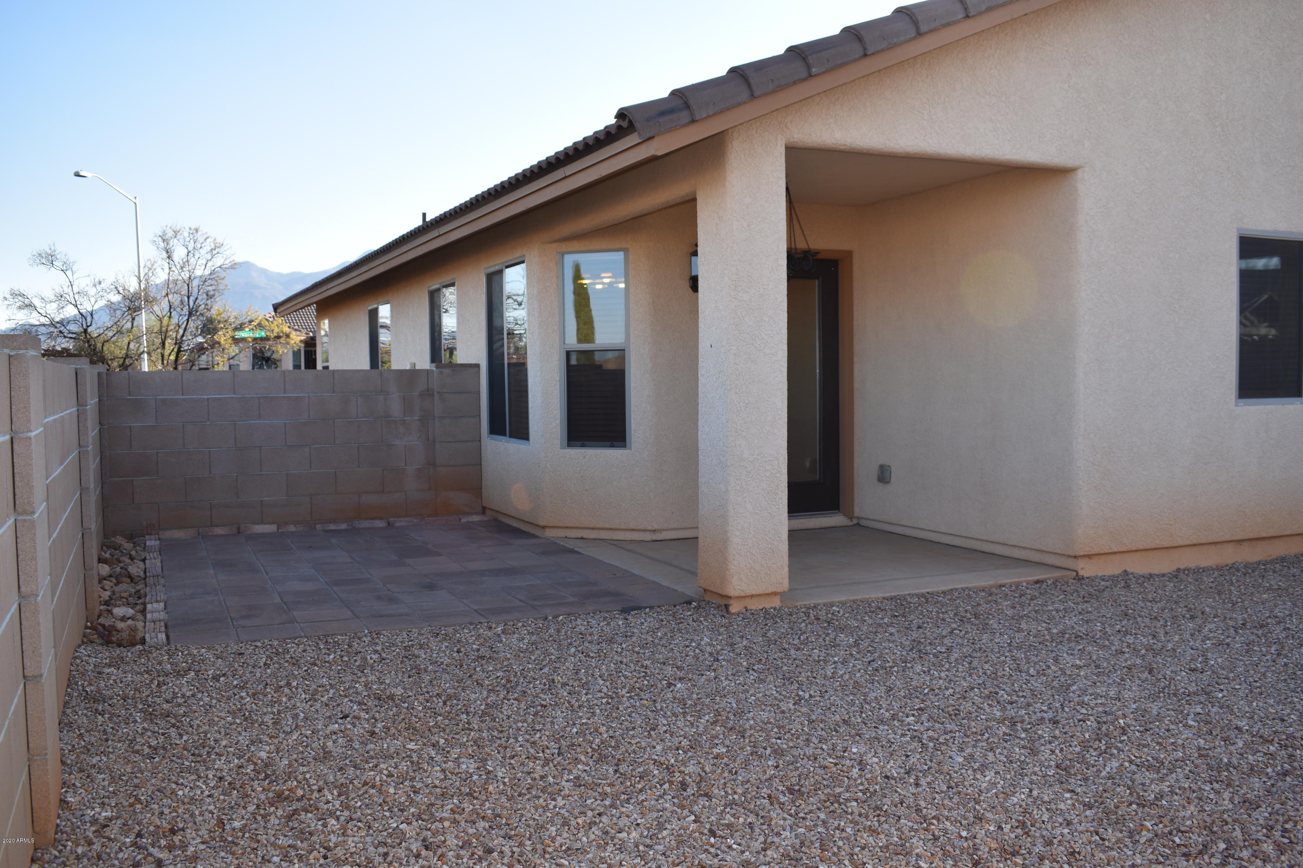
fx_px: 1140
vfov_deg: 41.7
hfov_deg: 59.5
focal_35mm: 32
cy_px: 434
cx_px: 652
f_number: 6.3
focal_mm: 21
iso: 100
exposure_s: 1/200
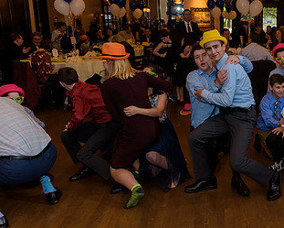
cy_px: 95
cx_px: 255
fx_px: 353
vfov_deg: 35.6
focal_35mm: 42
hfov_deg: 40.5
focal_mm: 24
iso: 1600
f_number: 3.2
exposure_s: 1/125
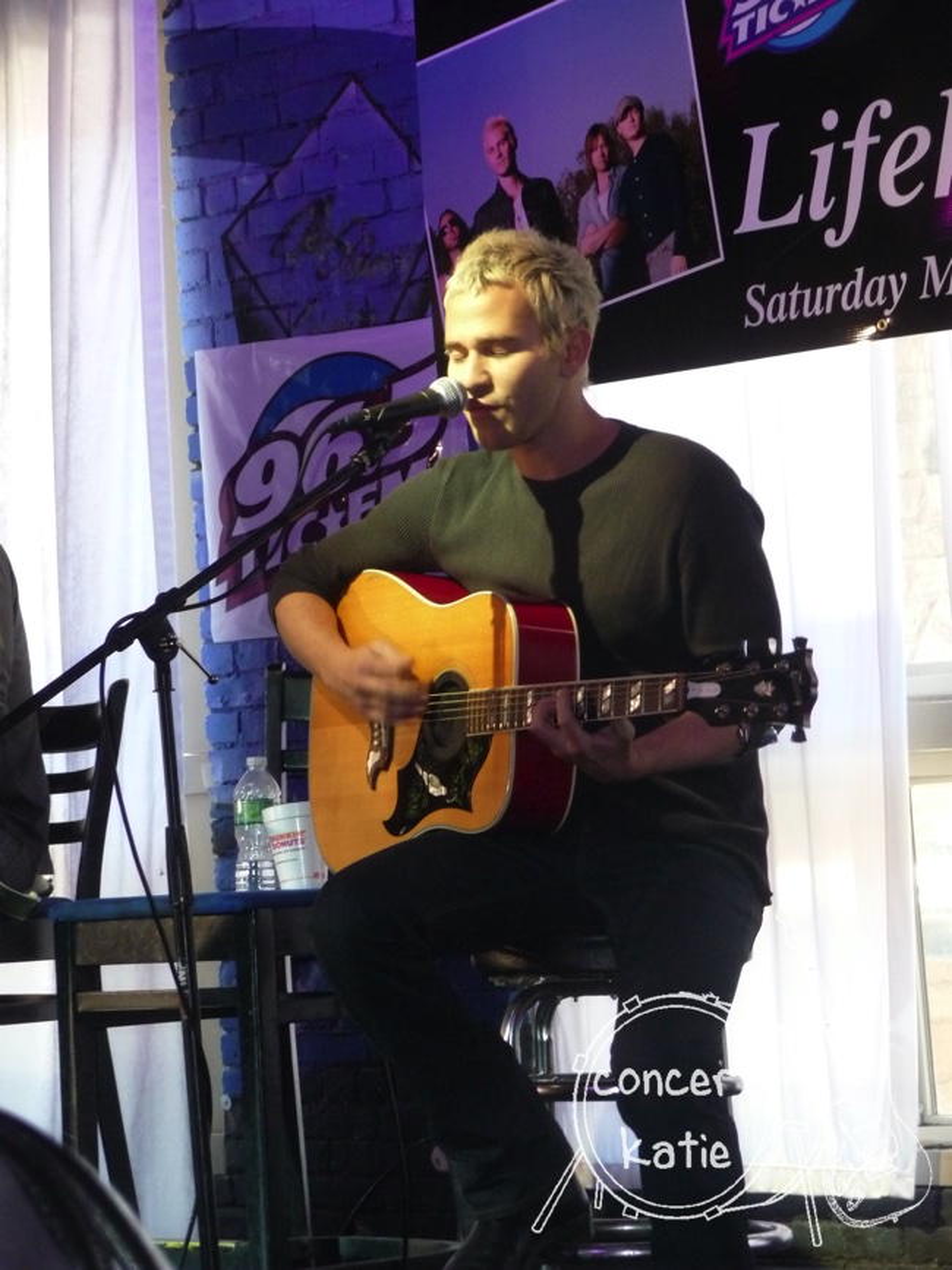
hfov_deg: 13.2
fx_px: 4108
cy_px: 635
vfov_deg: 17.6
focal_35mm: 112
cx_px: 476
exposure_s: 1/40
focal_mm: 19.1
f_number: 4.7
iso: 500
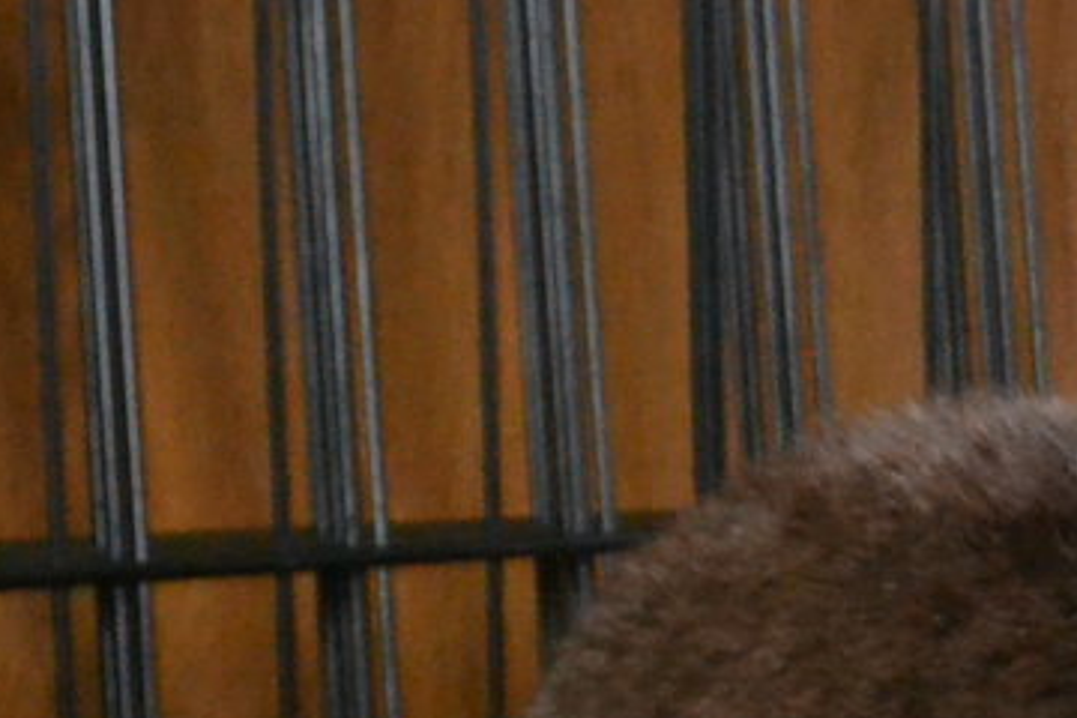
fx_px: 3590
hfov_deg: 16.6
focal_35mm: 120
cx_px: 1179
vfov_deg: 11.3
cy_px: 708
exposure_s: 1/40
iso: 3200
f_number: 3.5
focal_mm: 18
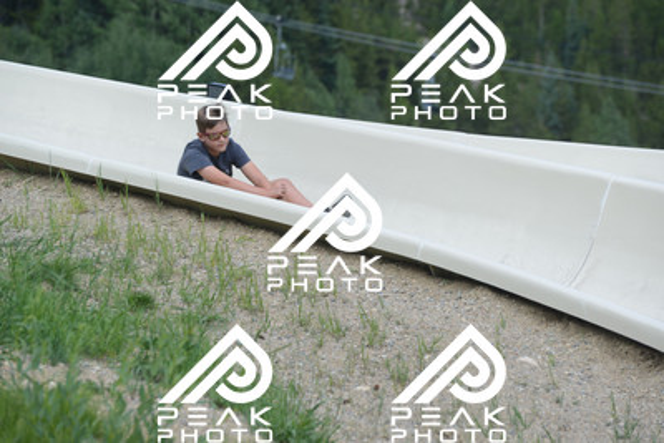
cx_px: 332
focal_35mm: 195
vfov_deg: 7.0
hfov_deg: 10.5
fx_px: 3598
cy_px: 222
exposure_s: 1/640
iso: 500
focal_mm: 195
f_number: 6.3
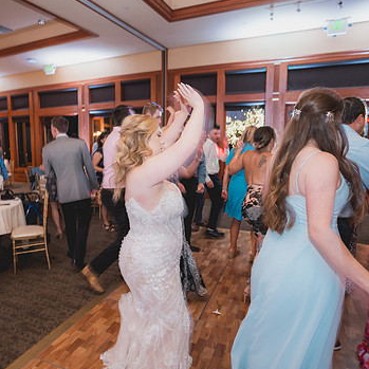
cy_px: 192
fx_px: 289
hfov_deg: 64.6
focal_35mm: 24
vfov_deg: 65.0
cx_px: 152
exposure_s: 1/13
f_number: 2.8
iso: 1000
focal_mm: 17
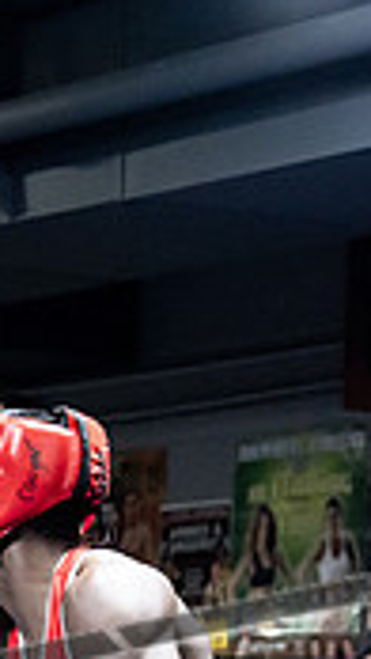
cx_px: -11
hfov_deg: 5.0
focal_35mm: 244
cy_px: 714
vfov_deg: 8.8
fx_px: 4263
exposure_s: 1/1000
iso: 8000
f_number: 2.8
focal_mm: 70
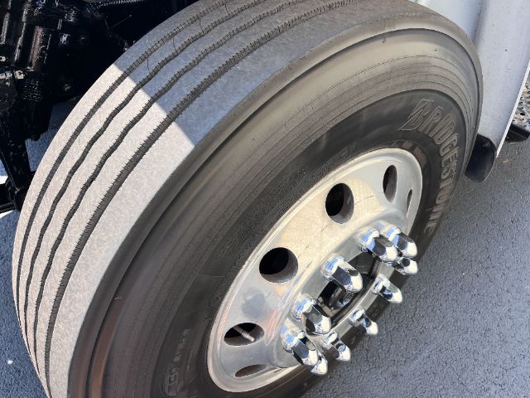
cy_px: 199
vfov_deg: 53.1
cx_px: 265
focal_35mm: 26
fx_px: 398
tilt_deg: -45.3
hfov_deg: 67.3
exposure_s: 1/469
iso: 50
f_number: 1.6
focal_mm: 5.1
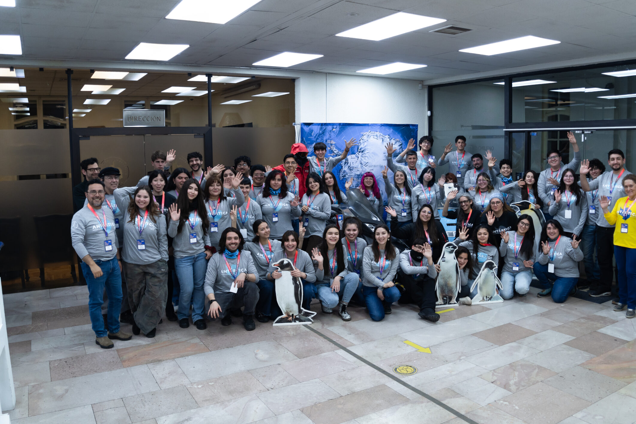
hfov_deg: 63.4
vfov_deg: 45.0
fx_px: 512
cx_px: 360
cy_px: 209
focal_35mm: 29
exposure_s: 1/160
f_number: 3.5
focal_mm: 24
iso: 640
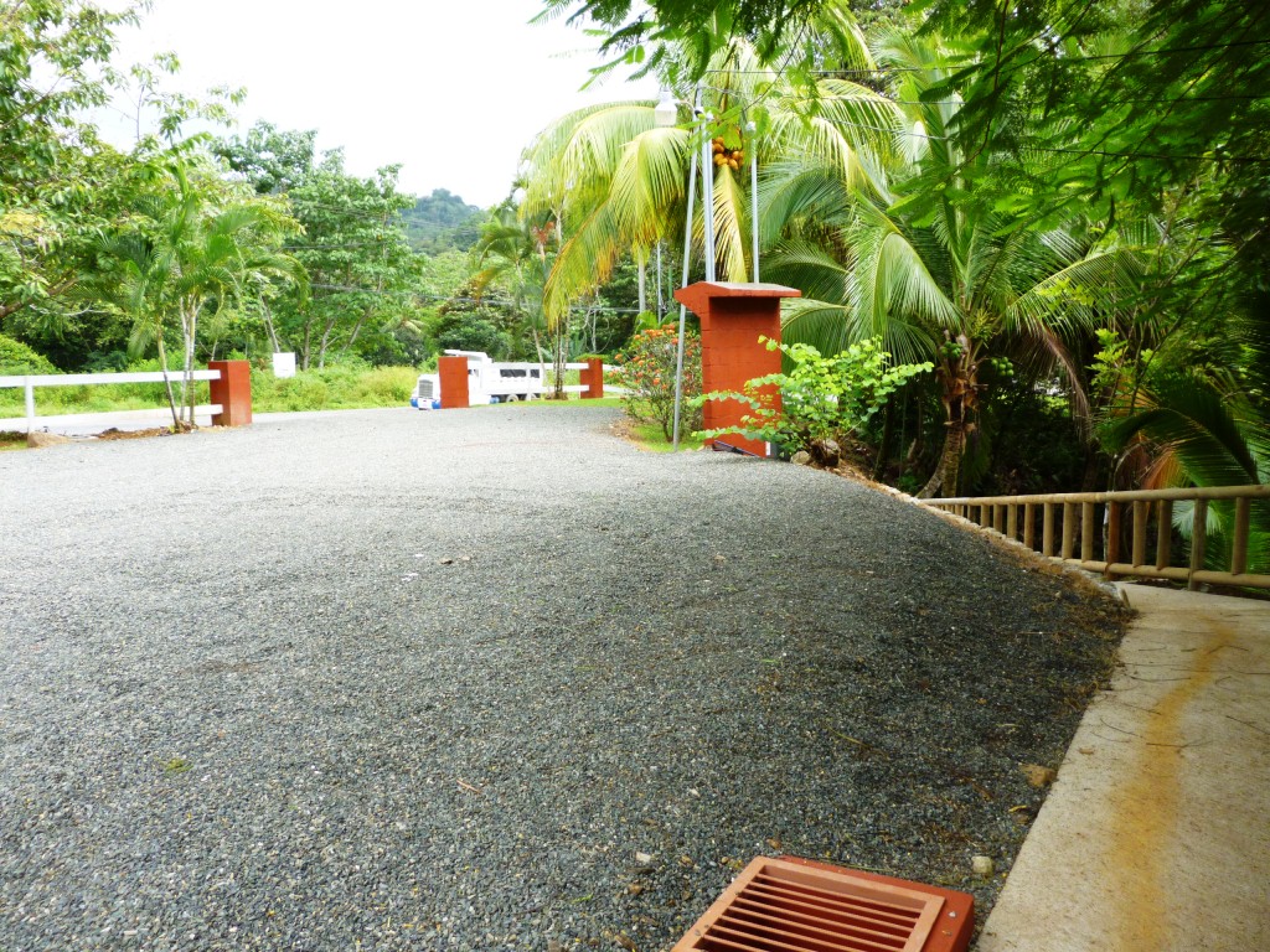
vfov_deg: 49.7
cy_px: 476
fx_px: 1027
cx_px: 635
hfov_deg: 63.4
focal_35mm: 28
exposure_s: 1/200
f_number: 3.1
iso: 100
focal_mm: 5
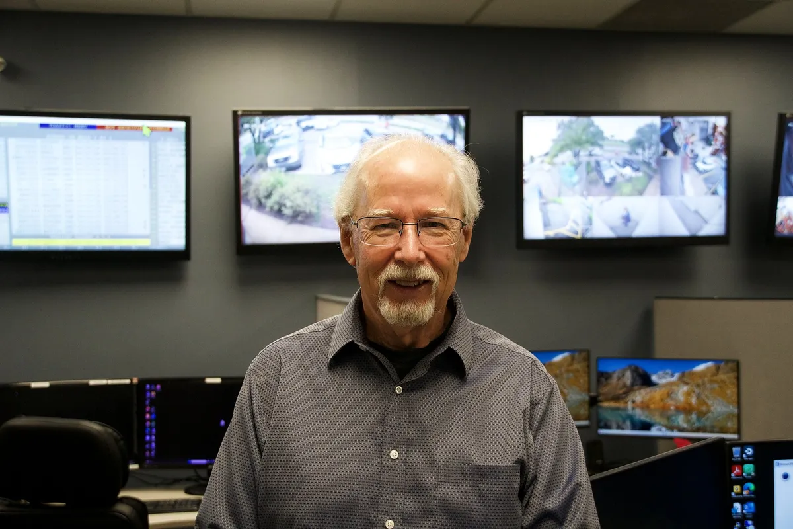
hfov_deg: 43.6
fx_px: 991
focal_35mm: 45
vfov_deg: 29.9
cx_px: 396
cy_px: 264
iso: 2000
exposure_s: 1/160
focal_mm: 30
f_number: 4.5
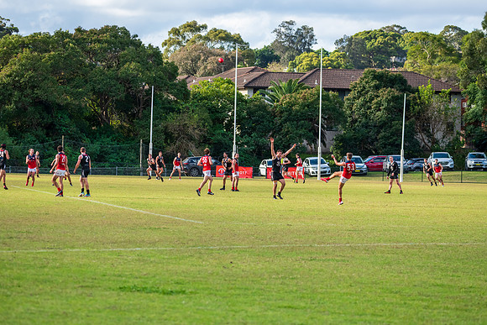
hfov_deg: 13.7
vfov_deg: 9.2
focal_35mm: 150
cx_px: 244
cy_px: 162
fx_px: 2030
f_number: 7.1
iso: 1000
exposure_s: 1/1250
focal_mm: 150
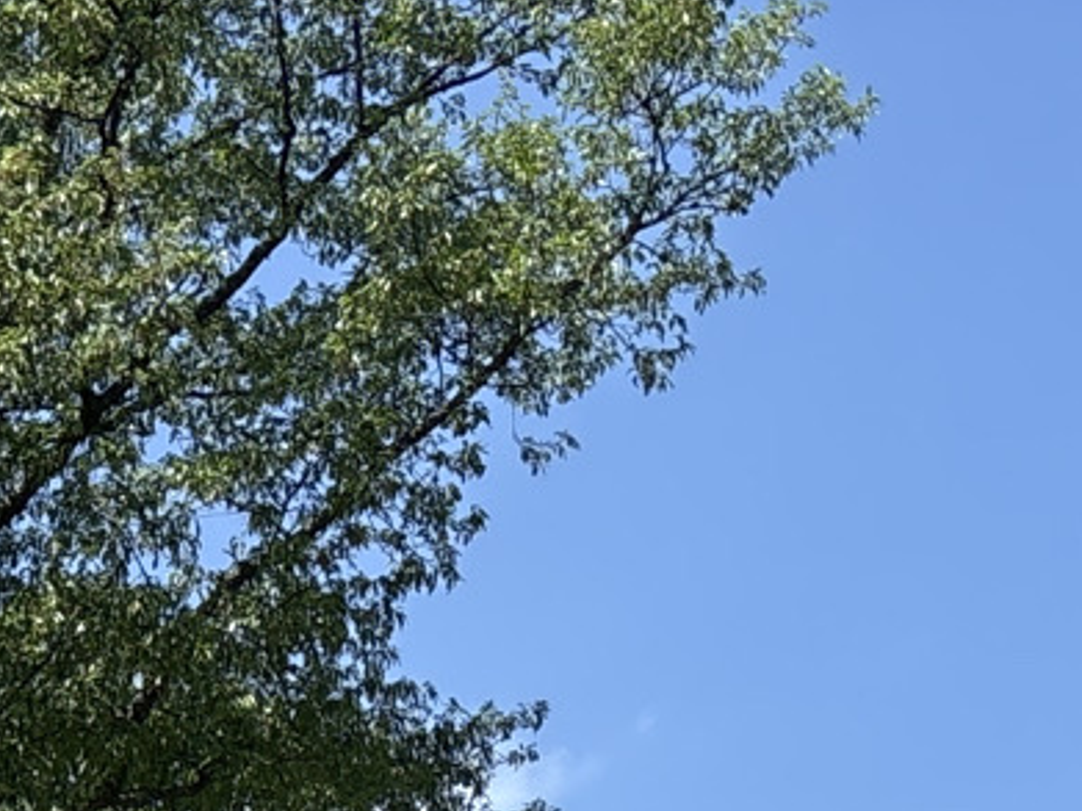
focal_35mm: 133
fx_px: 4156
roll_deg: -0.9
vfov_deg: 9.6
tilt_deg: +3.2
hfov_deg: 14.8
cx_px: 371
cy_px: 2059
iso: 50
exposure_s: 1/2193
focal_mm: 5.96
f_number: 1.6
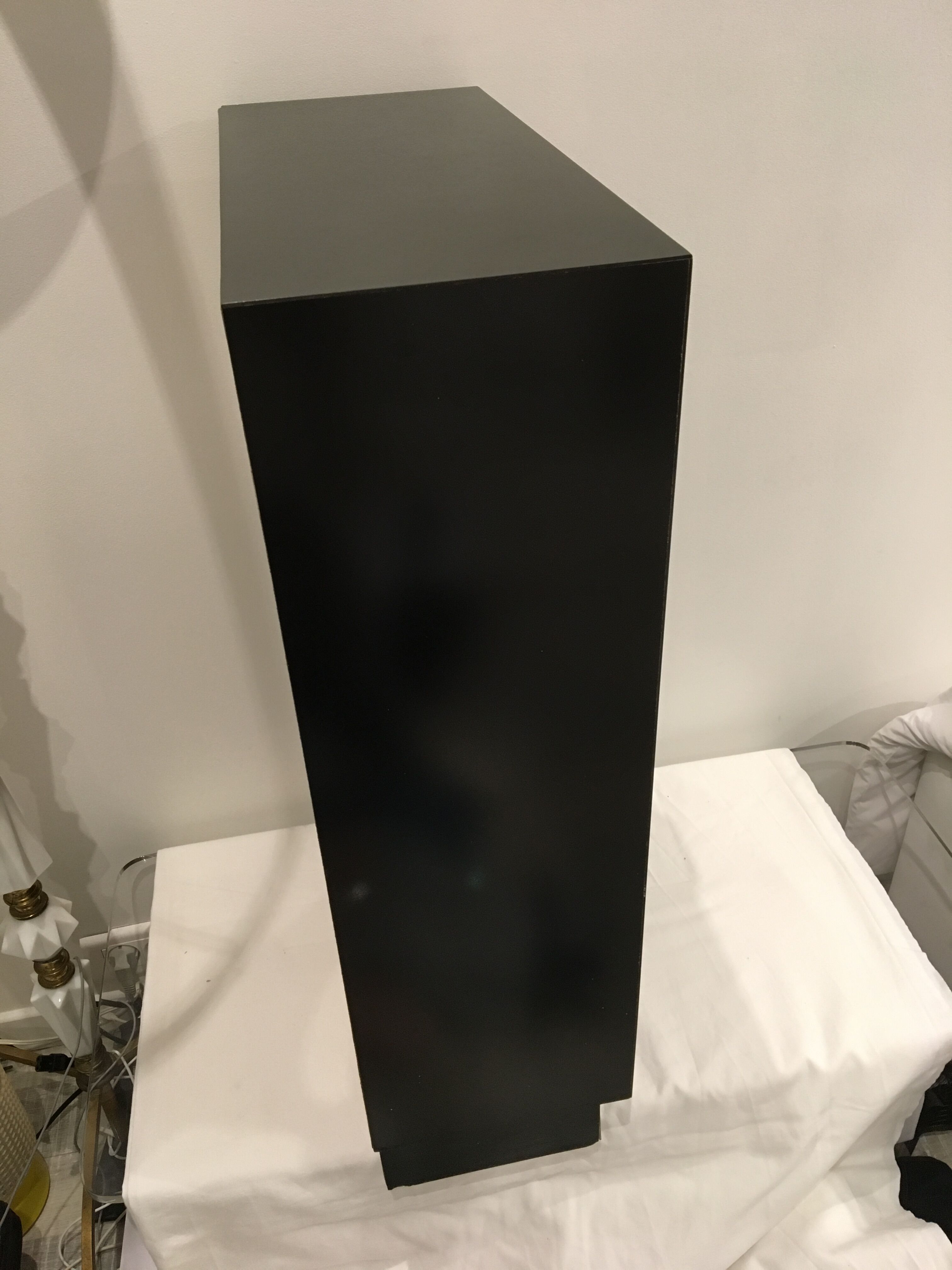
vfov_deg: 61.7
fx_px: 1063
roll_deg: +2.6
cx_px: 476
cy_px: 635
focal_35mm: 29
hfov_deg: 48.2
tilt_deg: -33.5
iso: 160
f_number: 2.2
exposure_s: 1/33
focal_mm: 4.15
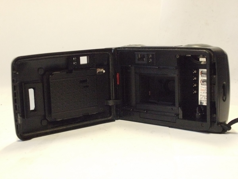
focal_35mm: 60
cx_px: 119
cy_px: 90
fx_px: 413
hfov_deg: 32.2
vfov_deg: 24.4
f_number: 8
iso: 3200
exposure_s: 1/80
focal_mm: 30
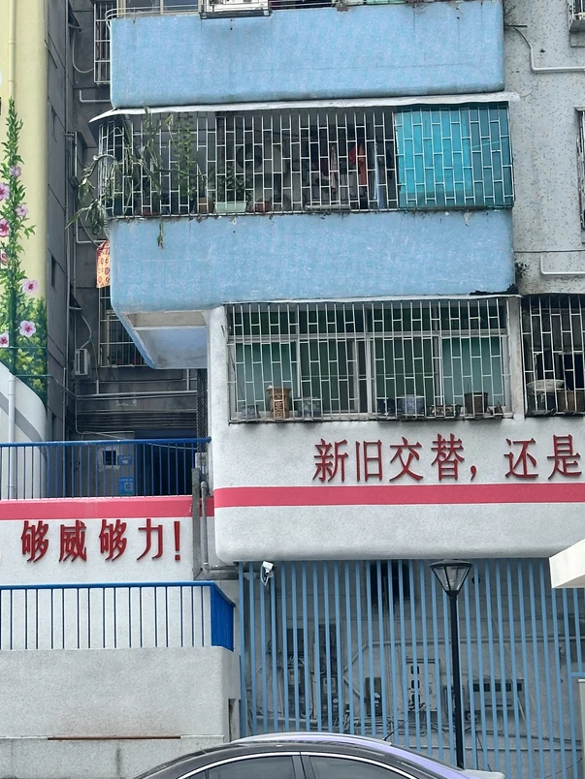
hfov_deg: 17.1
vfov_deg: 22.7
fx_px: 1938
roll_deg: -0.8
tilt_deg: +12.2
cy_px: 286
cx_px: 164
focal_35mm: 86
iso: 64
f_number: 1.78
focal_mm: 6.86
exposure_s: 1/2114
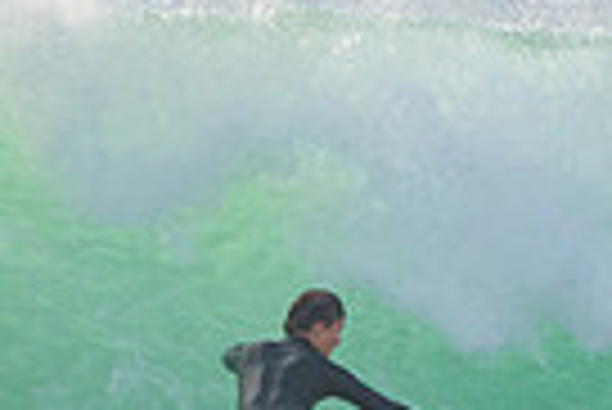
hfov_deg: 0.8
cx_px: 408
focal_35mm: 2612
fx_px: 44451
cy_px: 436
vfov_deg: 0.5
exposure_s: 1/2000
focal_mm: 500
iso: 400
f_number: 5.6
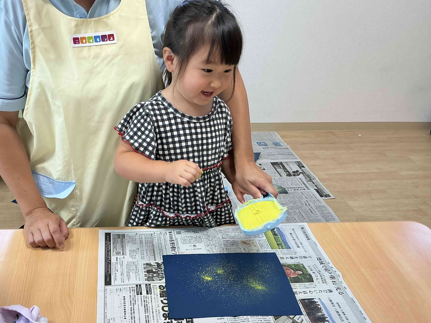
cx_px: 216
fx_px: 361
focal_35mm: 29
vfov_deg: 48.2
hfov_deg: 61.7
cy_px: 162
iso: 32
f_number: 1.8
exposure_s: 1/120
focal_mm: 3
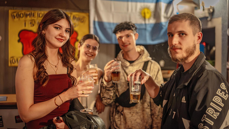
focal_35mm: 37
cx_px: 115
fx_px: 225
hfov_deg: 54.0
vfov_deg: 32.0
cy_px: 62
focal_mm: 35
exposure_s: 1/160
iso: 10000
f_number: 1.2
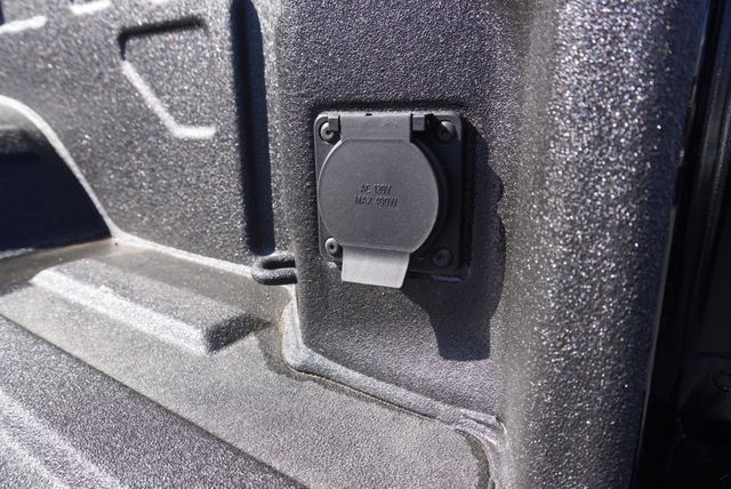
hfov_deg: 73.7
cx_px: 366
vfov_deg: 53.2
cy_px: 244
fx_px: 488
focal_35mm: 24
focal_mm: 16
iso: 100
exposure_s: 1/125
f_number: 5.6
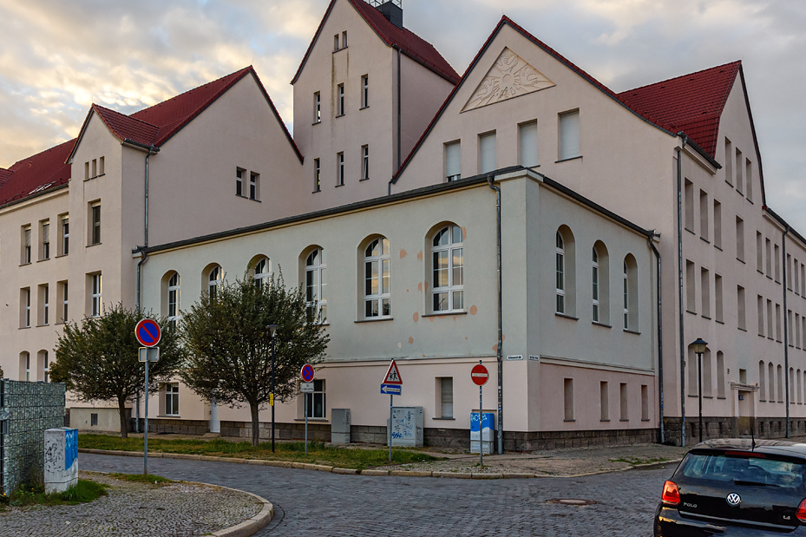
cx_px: 344
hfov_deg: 60.0
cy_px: 216
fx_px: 694
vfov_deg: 42.1
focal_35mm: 31
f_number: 7.1
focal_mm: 16
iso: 280
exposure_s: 1/320
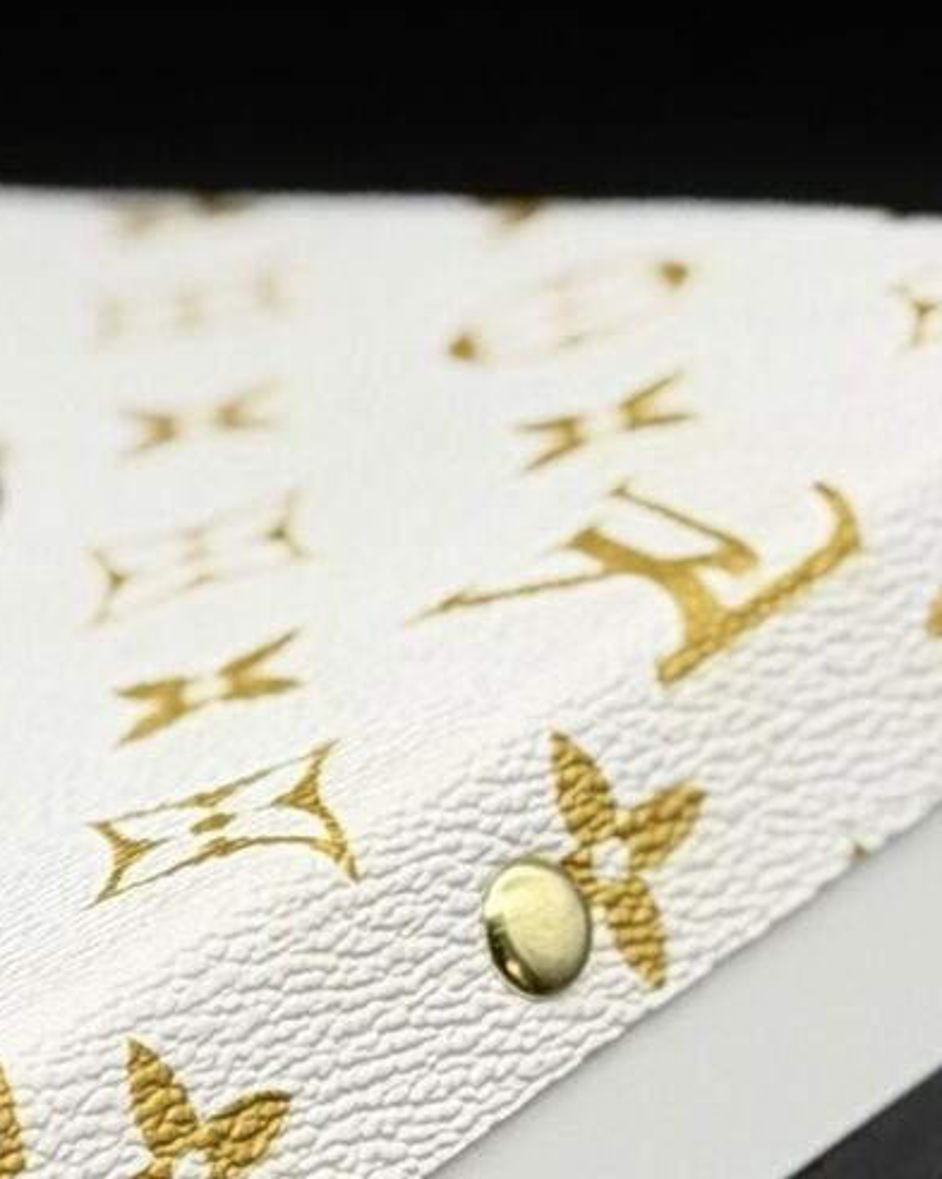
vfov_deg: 7.8
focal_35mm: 244
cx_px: -247
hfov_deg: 6.3
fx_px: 8511
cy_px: 1716
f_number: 1.78
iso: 100
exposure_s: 1/60
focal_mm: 6.76
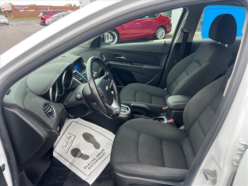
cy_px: 93
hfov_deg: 67.3
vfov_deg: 53.1
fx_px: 186
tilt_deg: -23.3
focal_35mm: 26
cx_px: 124
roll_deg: +0.6
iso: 40
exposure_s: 1/274
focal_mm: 5.7
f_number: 1.5
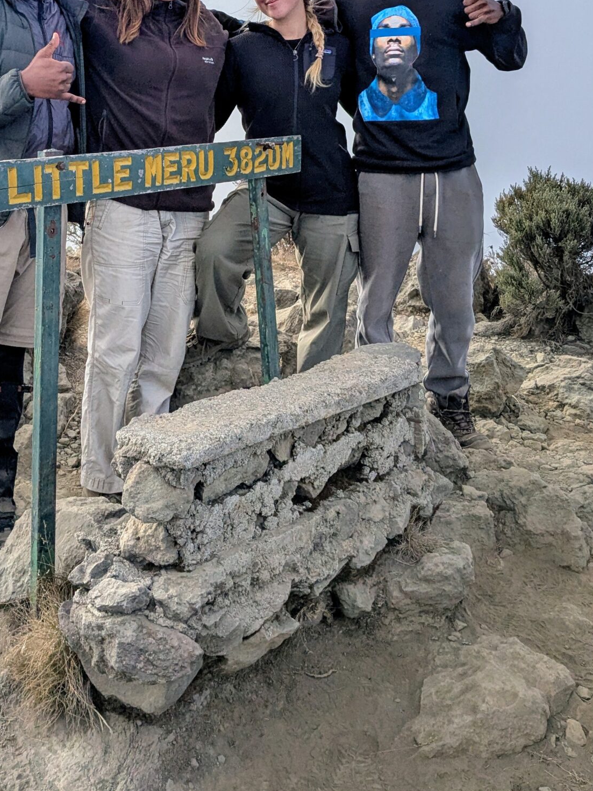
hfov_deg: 30.7
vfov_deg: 38.9
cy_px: 161
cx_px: 204
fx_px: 1074
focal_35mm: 47
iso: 58
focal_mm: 4.38
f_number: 1.73
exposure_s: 1/4673
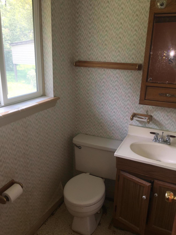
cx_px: 88
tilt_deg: -19.0
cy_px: 118
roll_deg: -2.4
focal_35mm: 29
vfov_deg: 61.7
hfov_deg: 48.2
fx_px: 197
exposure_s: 1/61
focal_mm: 4.15
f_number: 2.2
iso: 25
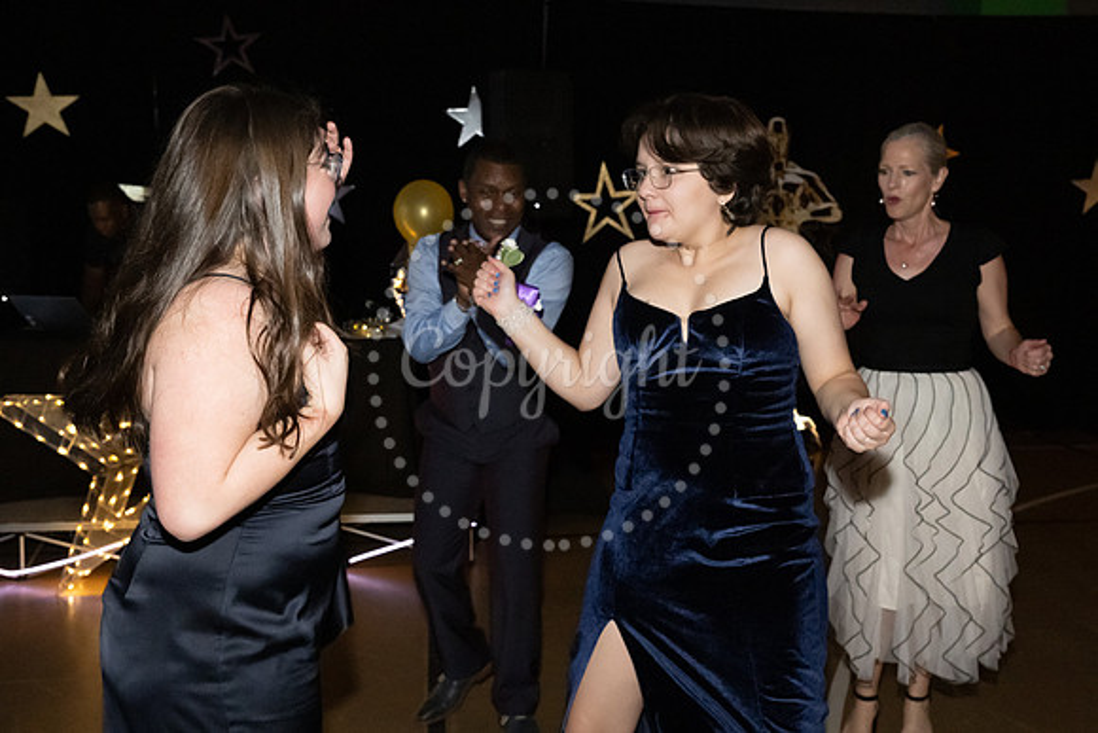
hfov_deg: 54.2
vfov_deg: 37.7
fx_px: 1072
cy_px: 319
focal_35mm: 35
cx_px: 592
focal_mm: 28
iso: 6400
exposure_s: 1/100
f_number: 5.6
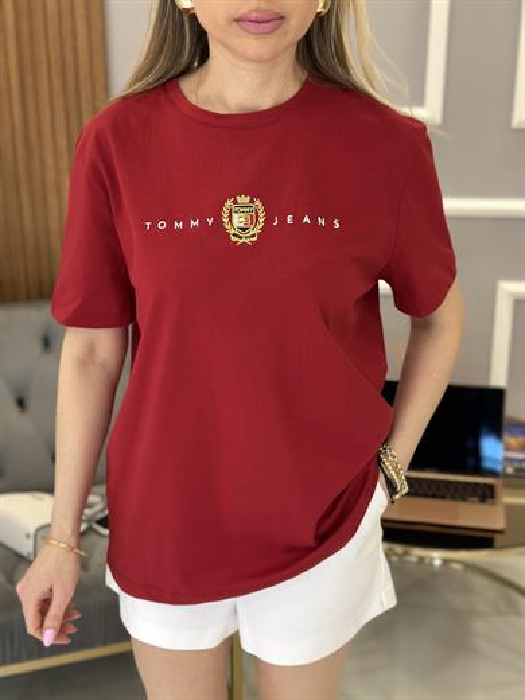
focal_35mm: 48
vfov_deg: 39.7
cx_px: 262
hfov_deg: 30.3
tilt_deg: -19.4
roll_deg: -0.1
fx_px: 971
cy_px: 350
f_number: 1.78
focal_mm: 6.86
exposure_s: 1/106
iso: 125
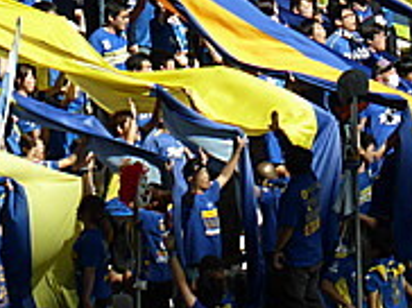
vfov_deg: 1.8
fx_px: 9806
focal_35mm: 825
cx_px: 100
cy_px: -95
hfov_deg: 2.4
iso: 100
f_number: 5.9
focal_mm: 55.7
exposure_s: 1/400
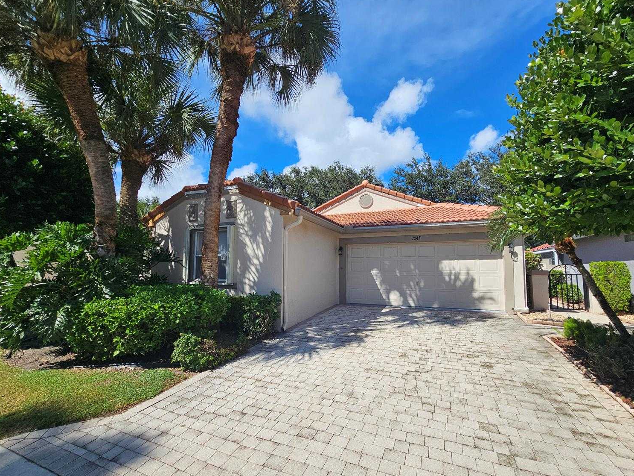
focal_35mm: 14
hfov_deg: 102.1
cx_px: 323
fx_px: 256
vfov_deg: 85.5
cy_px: 254
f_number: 2.2
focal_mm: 2.2
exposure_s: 1/2851
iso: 50
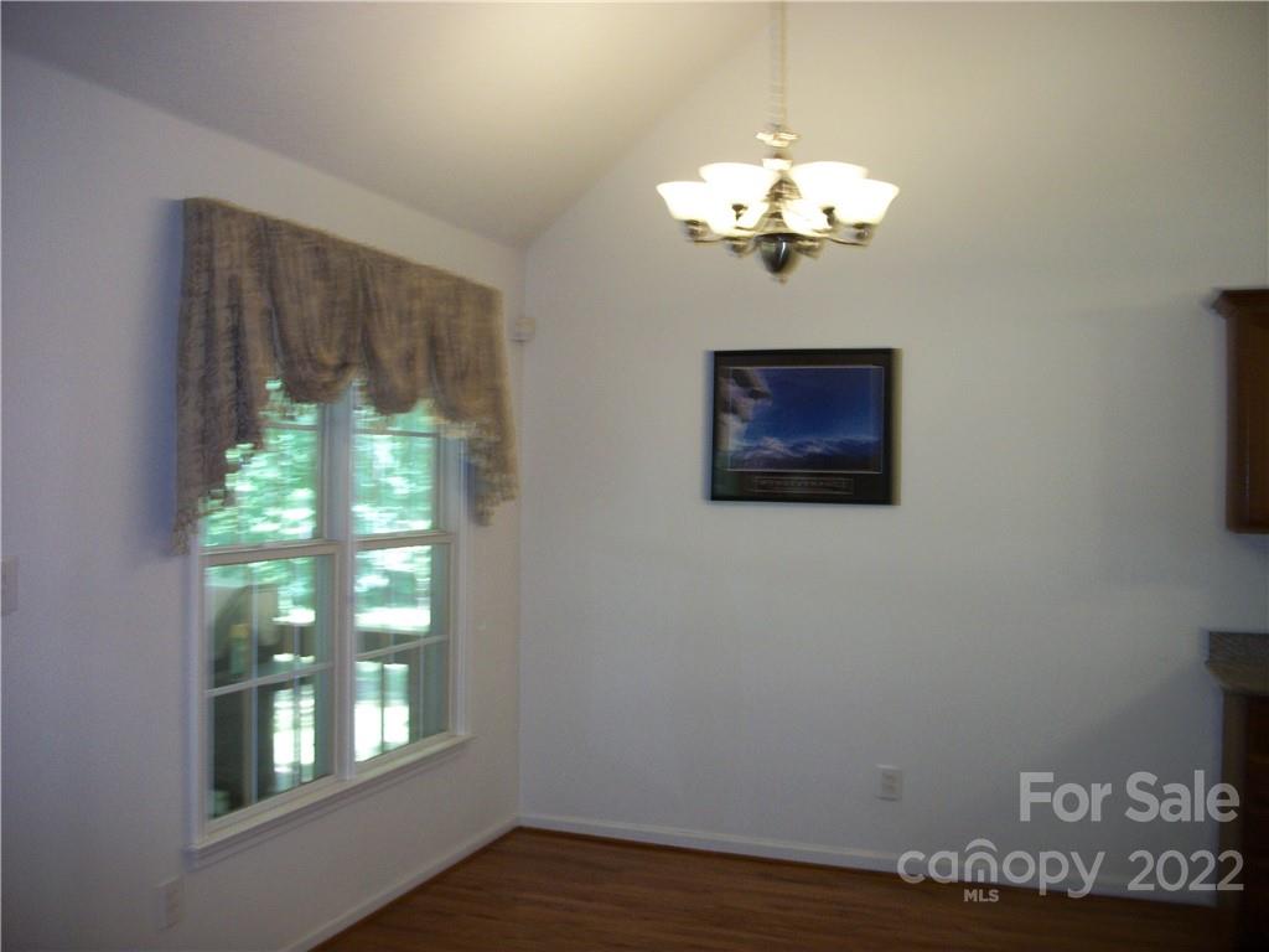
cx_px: 634
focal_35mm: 32
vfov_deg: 44.2
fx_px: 1173
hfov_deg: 56.8
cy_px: 476
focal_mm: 5.7
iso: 160
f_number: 2.9
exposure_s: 1/30
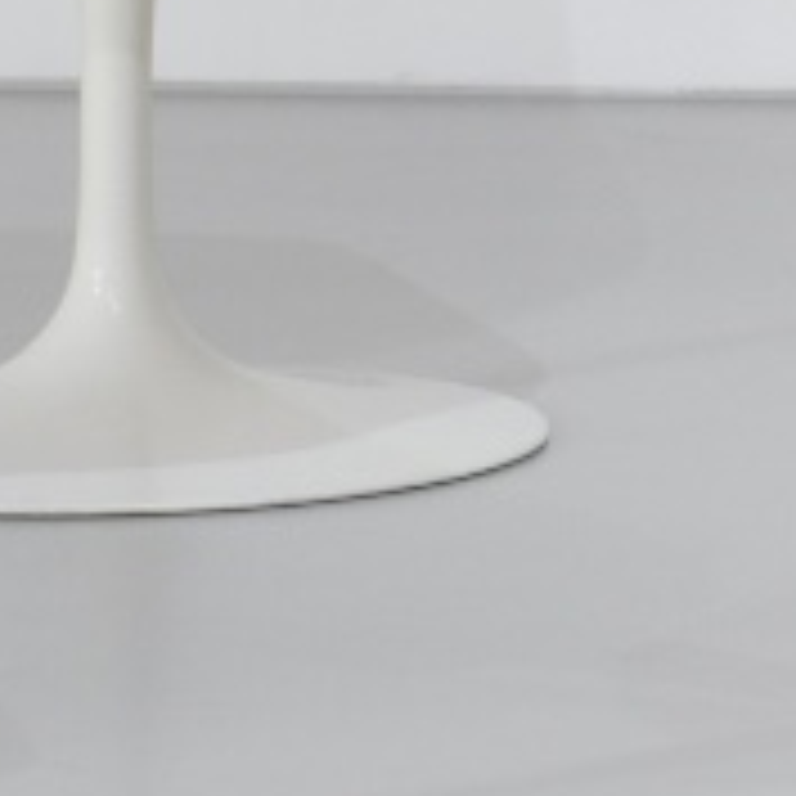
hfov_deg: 5.5
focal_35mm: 305
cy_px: -504
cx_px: 2177
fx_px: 7935
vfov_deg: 5.7
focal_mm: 35
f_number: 11
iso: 800
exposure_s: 1/28
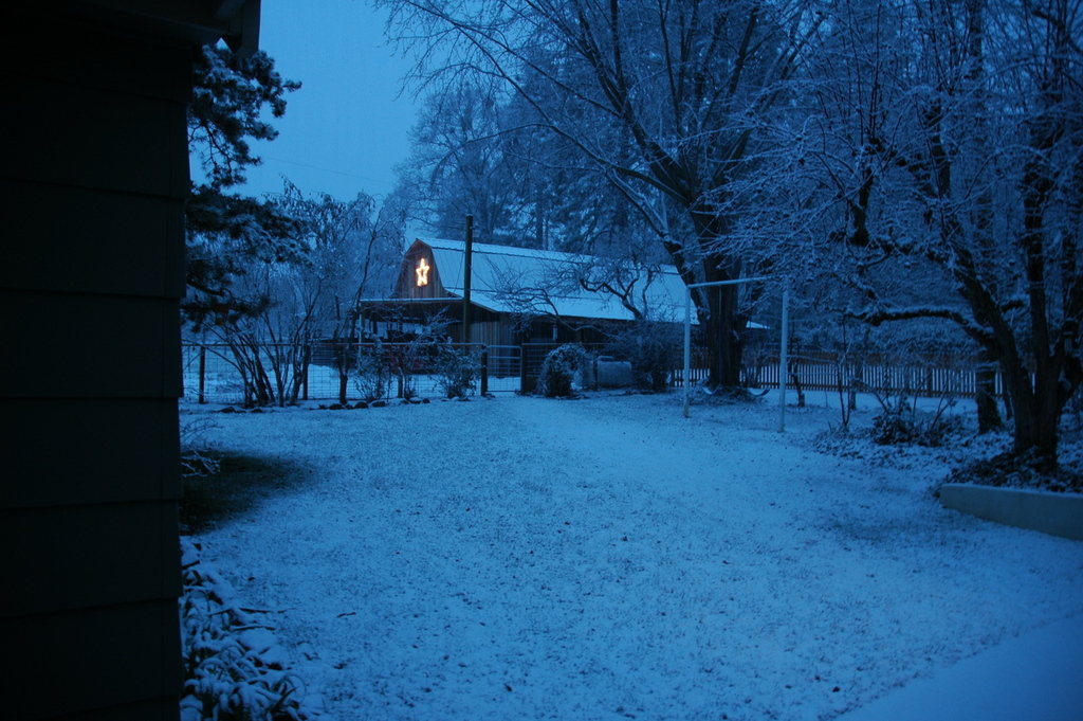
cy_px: 360
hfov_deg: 67.4
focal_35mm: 27
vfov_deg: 47.9
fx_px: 812
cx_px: 542
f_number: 3.5
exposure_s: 1/2
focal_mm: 18
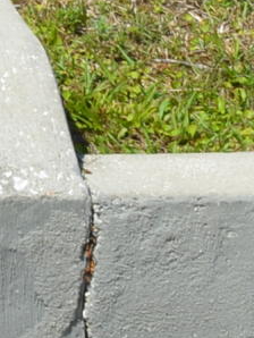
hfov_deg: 5.2
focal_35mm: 261
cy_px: -571
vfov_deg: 7.0
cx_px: -640
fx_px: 2550
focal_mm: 18
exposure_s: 1/250
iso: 100
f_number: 8
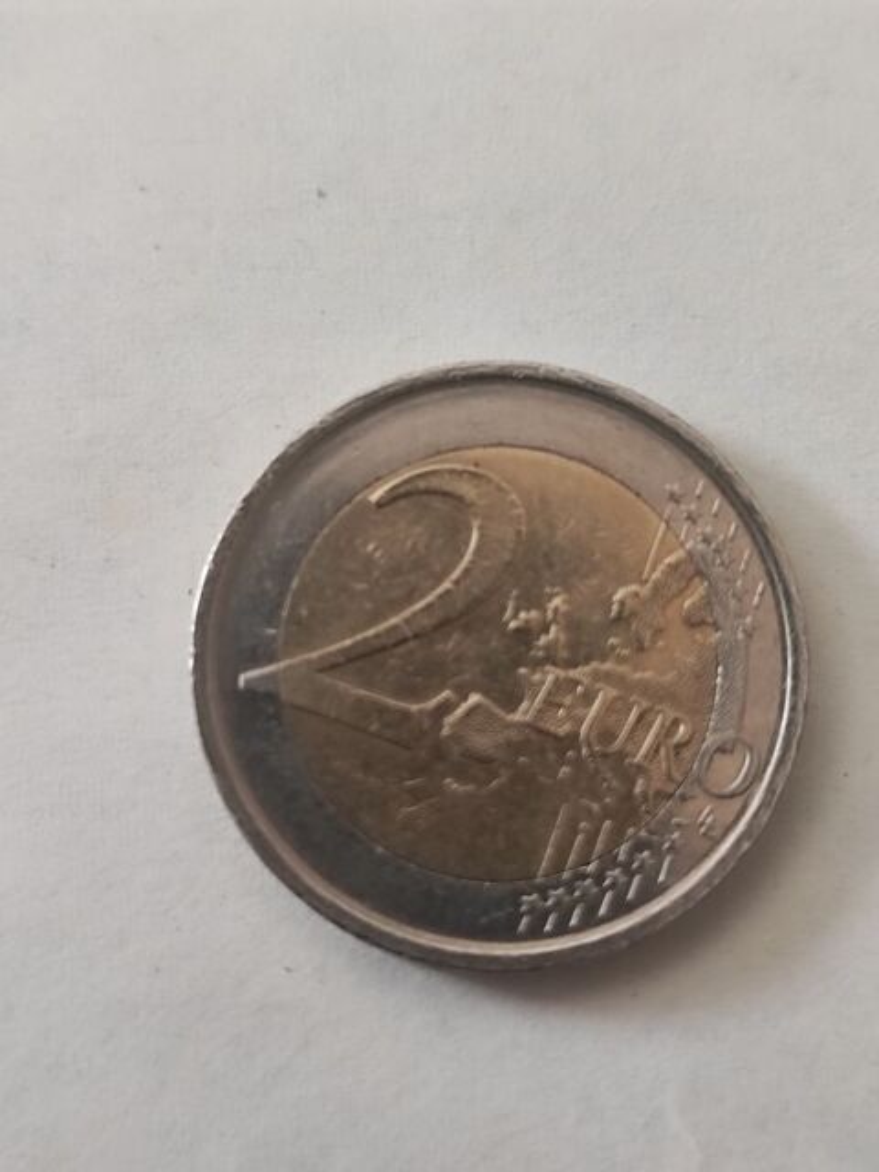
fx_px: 846
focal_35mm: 25
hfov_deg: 54.9
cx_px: 440
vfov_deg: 69.4
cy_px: 586
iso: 631
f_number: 1.75
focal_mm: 5.96
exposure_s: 1/50
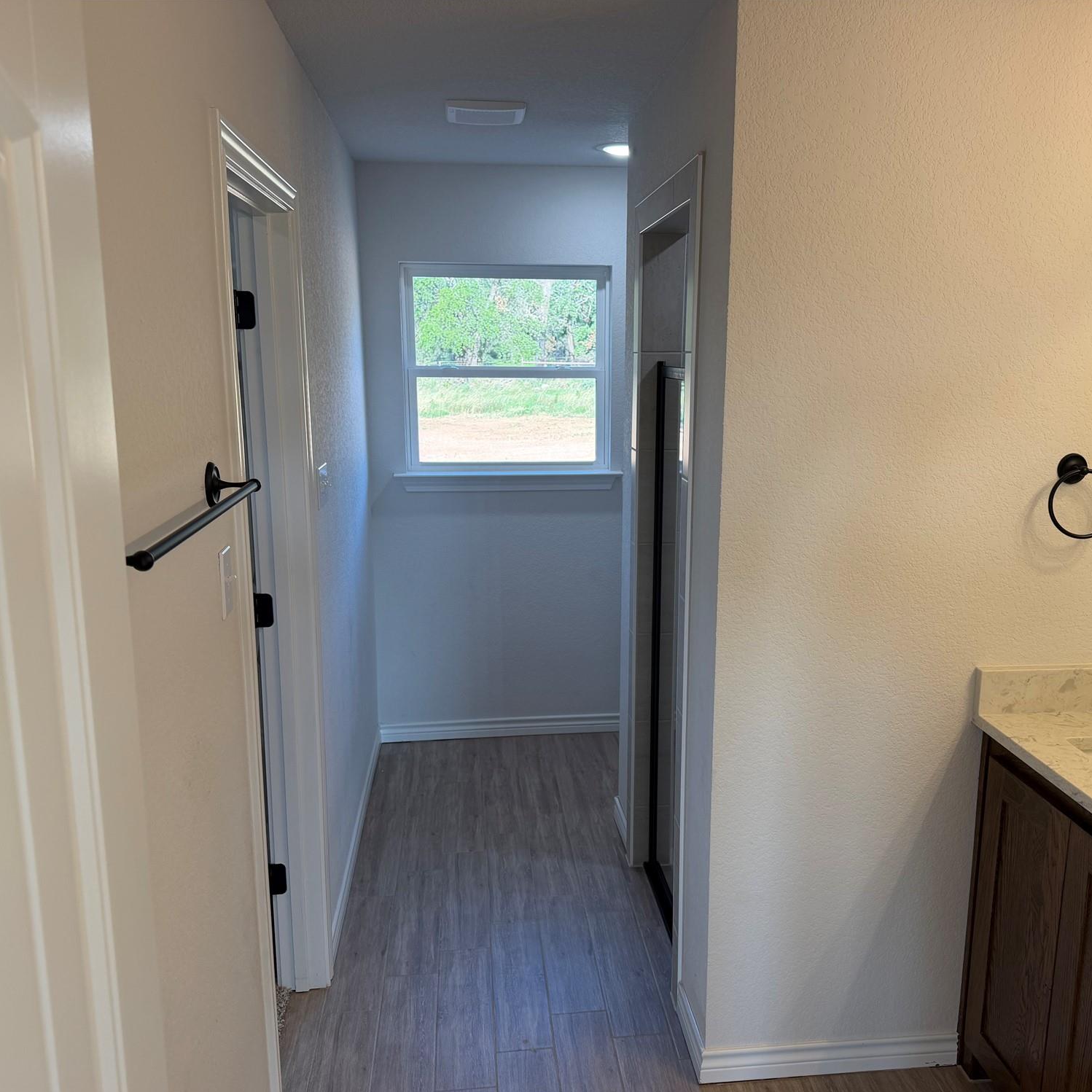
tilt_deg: -12.1
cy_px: 558
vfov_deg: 55.6
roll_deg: -0.1
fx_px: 1035
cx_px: 594
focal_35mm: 29
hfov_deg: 55.5
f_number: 1.78
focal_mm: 6.76
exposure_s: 1/161
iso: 64
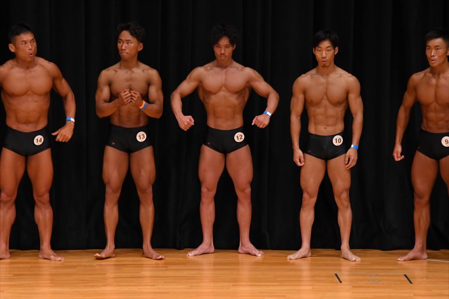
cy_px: 150
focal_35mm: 285
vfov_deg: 4.8
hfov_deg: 7.2
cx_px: 224
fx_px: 3553
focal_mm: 190
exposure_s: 1/400
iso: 4000
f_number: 5.6
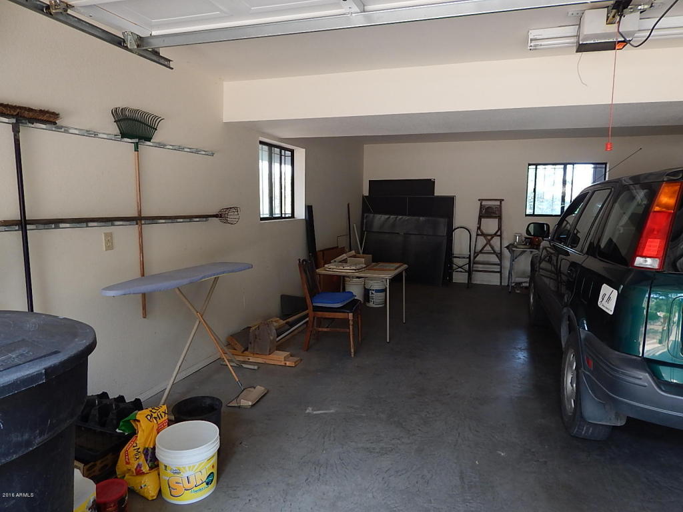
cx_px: 342
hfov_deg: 73.9
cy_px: 256
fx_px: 454
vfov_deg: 58.9
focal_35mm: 23
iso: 125
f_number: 3
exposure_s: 1/40
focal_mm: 4
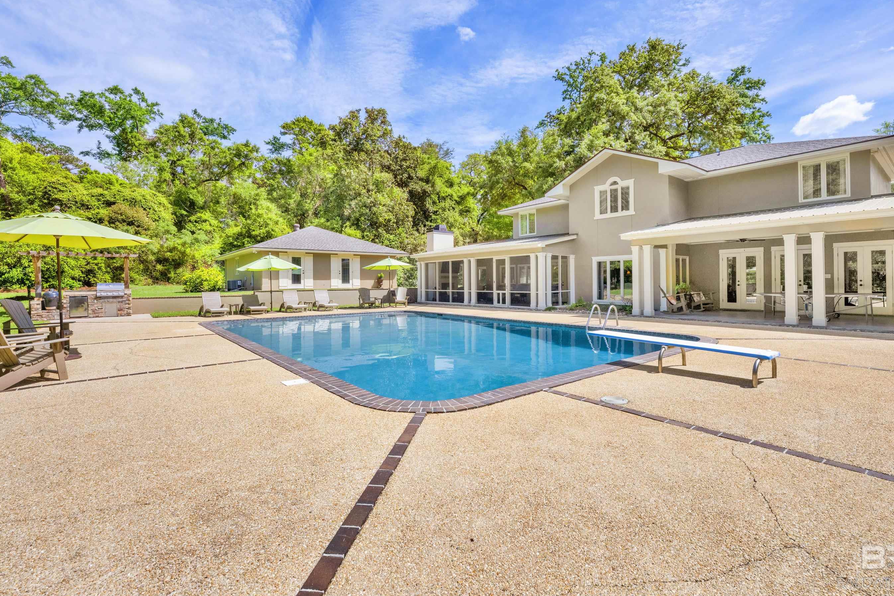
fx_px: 397
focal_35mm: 16
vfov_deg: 73.6
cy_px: 275
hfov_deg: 96.7
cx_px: 457
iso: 400
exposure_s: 1/800
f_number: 11
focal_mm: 14
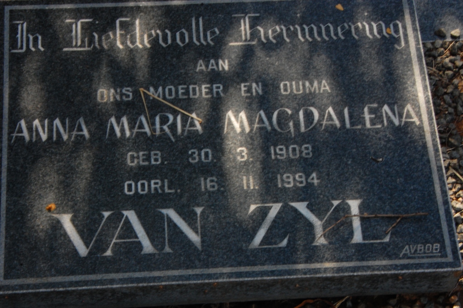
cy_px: 154
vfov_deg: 15.2
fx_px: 1157
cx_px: 232
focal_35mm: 90
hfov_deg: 22.6
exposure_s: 1/30
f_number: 22
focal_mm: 60
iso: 500
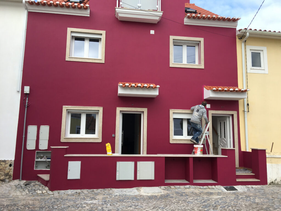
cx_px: 140
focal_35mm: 29
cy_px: 106
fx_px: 235
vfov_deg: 48.2
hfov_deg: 61.7
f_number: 2.2
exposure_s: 1/390
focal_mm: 4.15
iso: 25
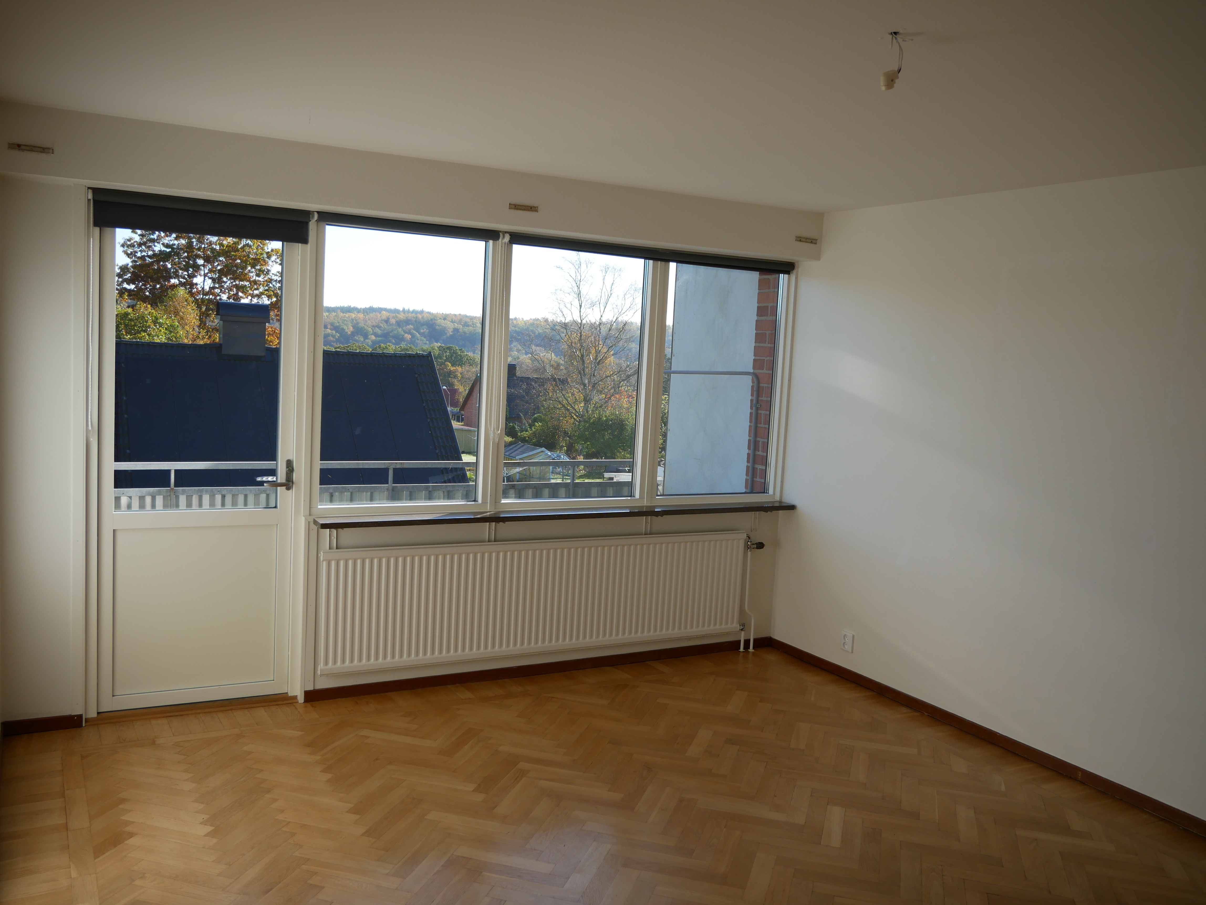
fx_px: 1046
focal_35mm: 30
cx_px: 603
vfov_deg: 46.8
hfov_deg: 59.9
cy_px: 452
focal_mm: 15
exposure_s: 1/500
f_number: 4
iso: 200
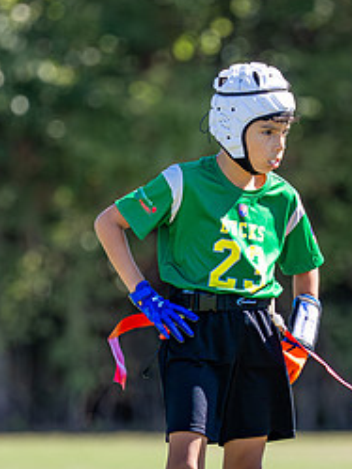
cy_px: 316
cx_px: 260
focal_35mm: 589
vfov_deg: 3.4
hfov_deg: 2.5
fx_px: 7979
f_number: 2.8
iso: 200
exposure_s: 1/1600
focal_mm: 173
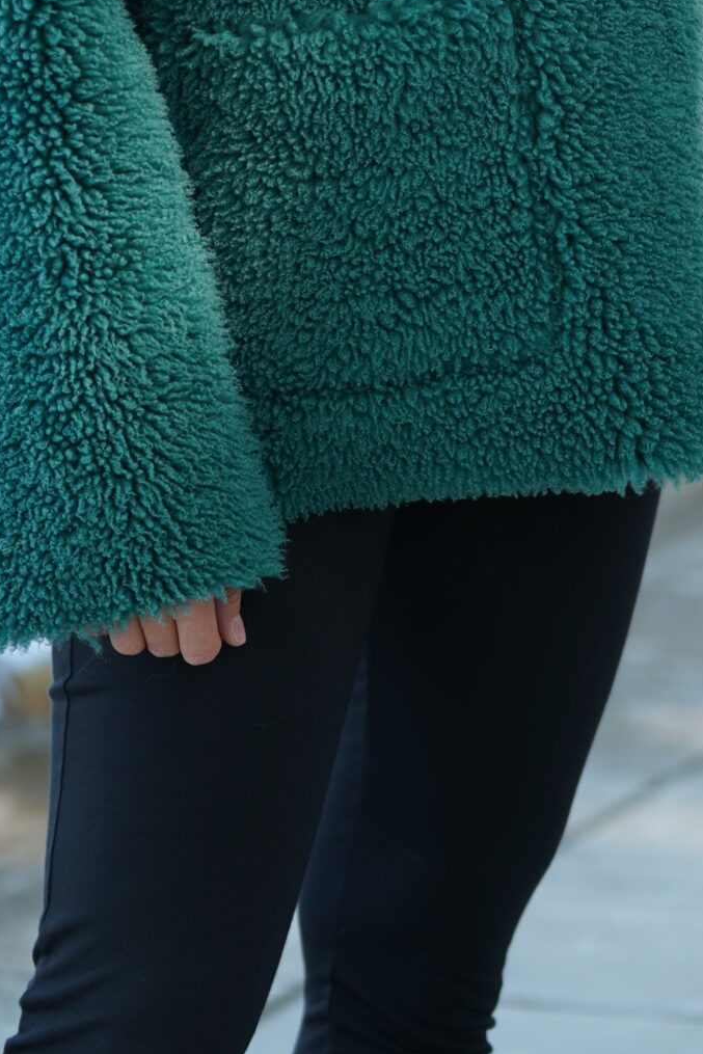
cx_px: 284
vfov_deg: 8.8
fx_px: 6793
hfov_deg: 5.9
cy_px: -248
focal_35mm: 232
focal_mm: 92
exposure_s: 1/250
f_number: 2.8
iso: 160
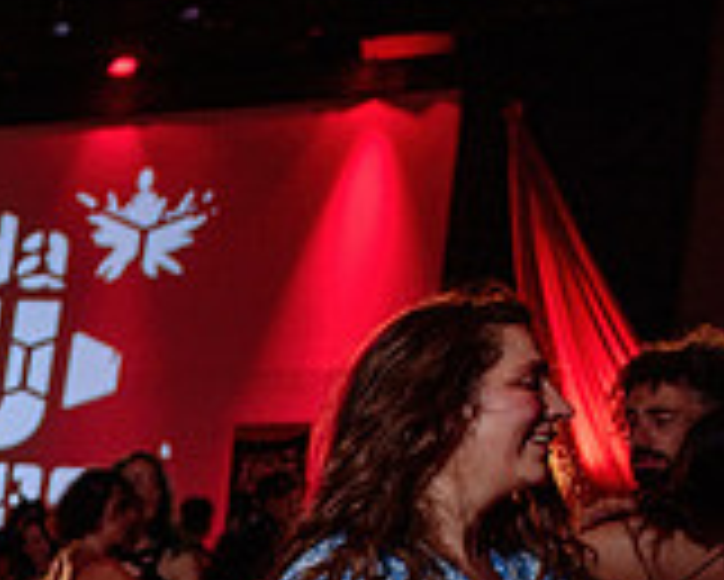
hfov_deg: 17.5
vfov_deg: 16.6
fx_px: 1844
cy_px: 806
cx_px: -622
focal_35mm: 86
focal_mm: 24
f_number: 3.2
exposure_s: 1/30
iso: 1000
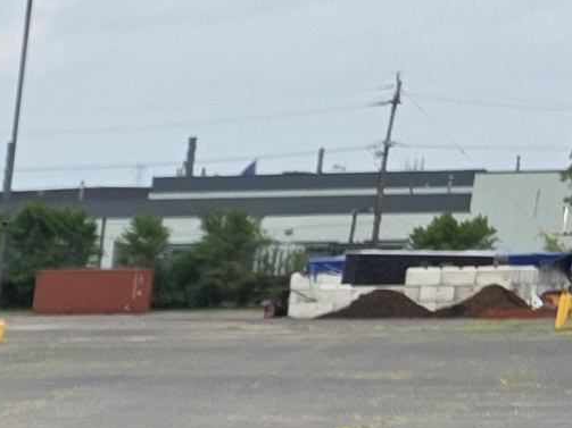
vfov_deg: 7.5
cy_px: 1101
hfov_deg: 8.0
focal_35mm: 183
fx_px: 3023
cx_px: -1501
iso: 80
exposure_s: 1/4434
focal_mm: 6.3
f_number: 1.7
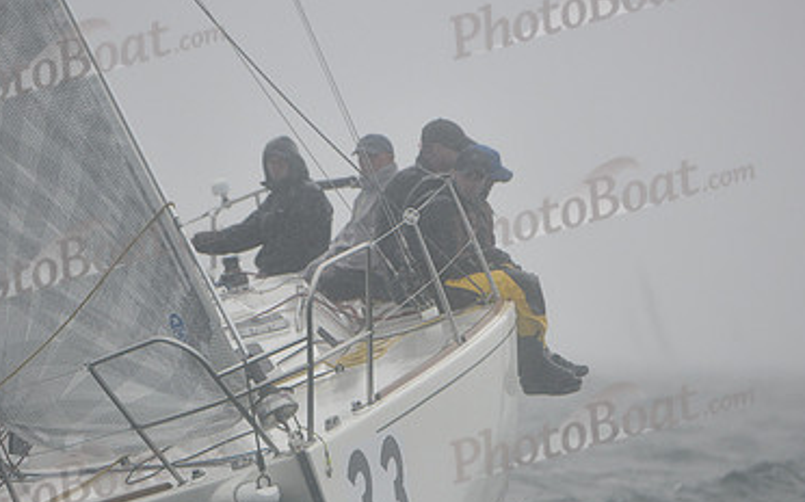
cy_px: 345
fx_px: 6972
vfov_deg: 4.1
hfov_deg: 6.6
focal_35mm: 318
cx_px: 340
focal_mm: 200
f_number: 3.5
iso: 400
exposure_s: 1/640
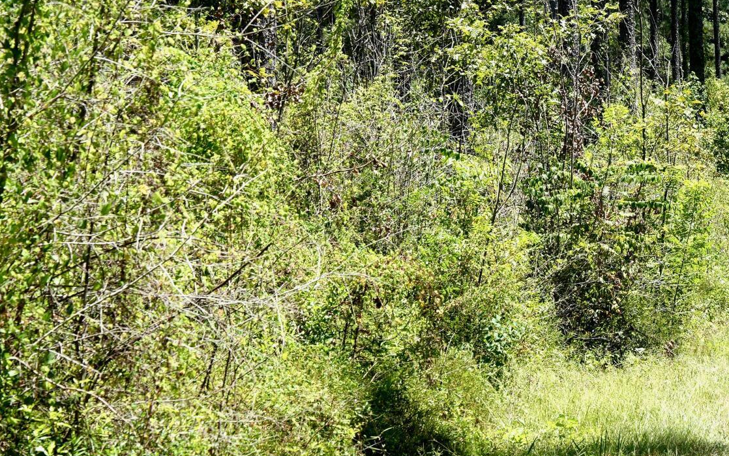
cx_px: 932
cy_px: 61
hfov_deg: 11.7
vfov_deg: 7.5
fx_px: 3477
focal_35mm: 175
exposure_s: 1/160
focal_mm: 64
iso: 160
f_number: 8
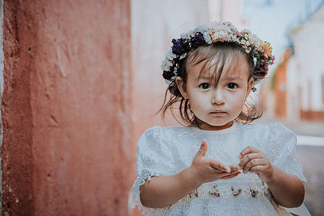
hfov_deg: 30.1
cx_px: 146
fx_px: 603
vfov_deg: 20.3
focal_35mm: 67
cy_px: 102
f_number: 1.8
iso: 100
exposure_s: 1/640
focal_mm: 35
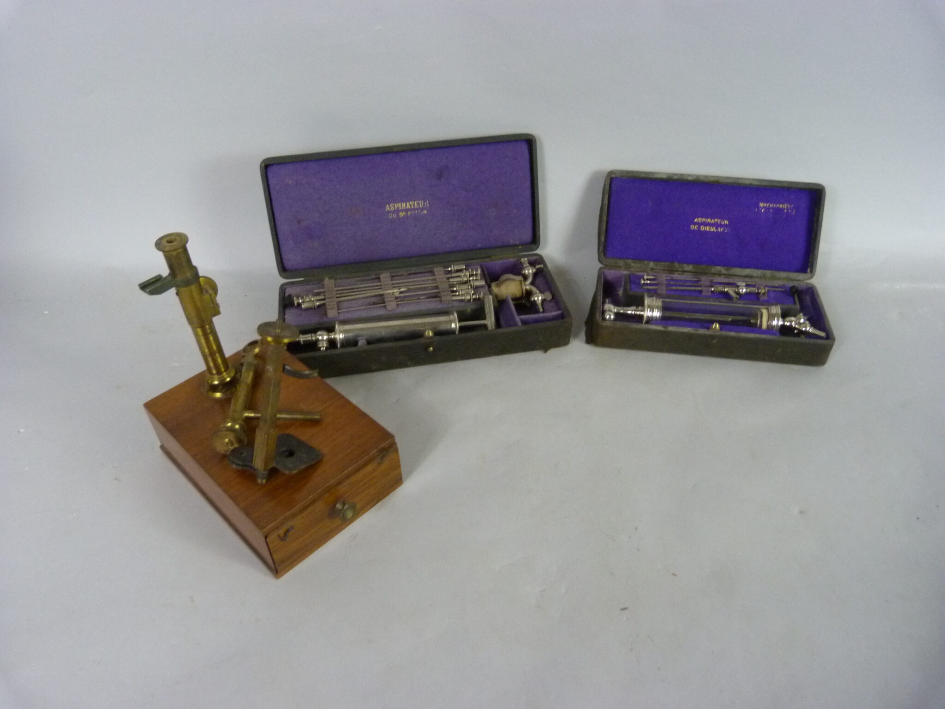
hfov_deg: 69.4
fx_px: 682
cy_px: 354
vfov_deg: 54.9
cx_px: 472
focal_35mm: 25
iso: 400
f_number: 2.8
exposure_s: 1/50
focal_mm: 4.5
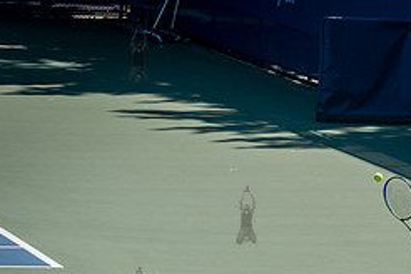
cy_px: 295
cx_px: 461
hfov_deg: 5.6
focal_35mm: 366
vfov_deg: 3.8
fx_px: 4178
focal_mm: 155
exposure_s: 1/3200
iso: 200
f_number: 4
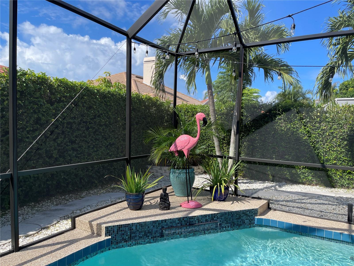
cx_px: 177
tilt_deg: -3.6
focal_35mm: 25
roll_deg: -2.0
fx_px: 256
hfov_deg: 69.4
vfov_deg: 54.9
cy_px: 133
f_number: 1.6
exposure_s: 1/1353
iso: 32
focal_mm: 5.1
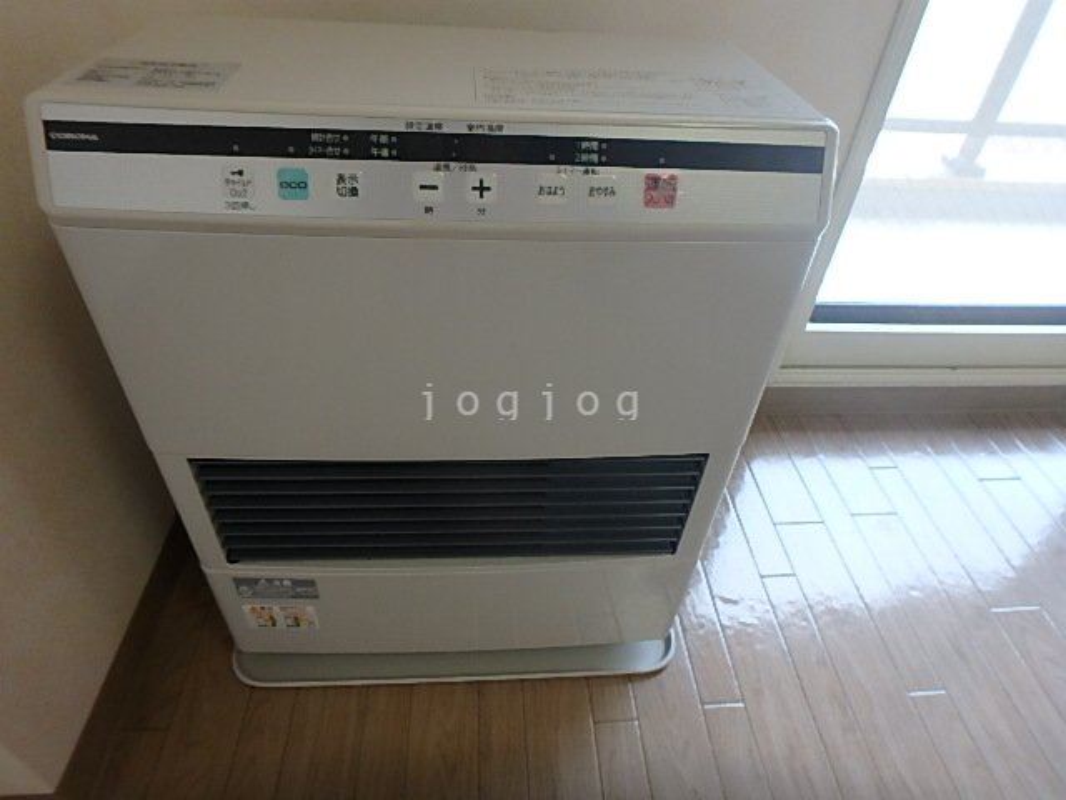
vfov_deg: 63.4
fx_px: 647
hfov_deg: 79.0
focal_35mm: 21
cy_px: 400
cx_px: 533
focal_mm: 3.7
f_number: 3.5
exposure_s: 1/60
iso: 200
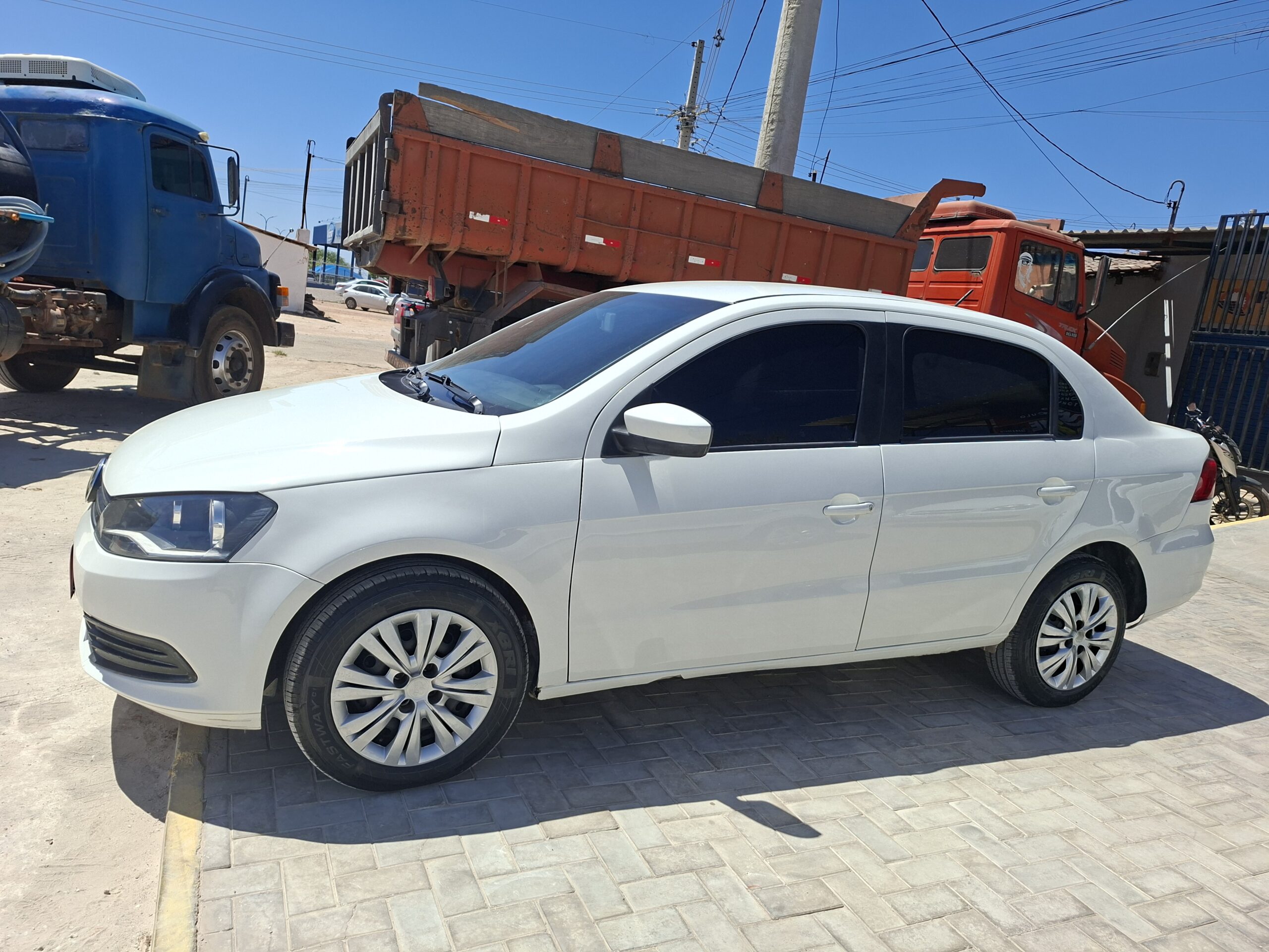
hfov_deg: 73.9
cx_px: 634
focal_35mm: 23
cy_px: 476
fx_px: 843
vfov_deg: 58.9
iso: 50
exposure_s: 1/2674
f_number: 1.8
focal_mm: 5.54
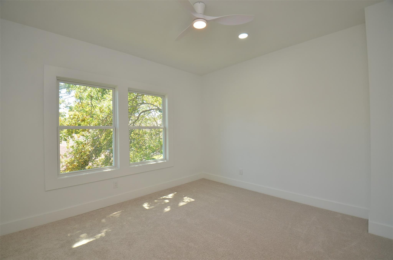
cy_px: 130
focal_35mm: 15
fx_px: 163
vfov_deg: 77.1
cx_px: 196
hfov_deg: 100.5
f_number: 5.6
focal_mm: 10
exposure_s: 1/160
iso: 320
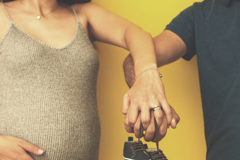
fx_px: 547
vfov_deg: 16.5
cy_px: 126
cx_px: 148
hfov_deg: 24.7
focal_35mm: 82
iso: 100
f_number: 4
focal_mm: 50
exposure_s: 1/250
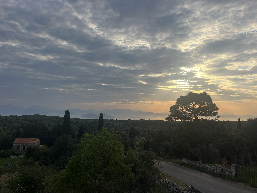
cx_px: 128
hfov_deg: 67.3
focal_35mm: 26
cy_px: 96
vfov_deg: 53.1
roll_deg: -0.8
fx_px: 193
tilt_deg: +3.1
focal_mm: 5.1
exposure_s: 1/2755
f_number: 1.6
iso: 50
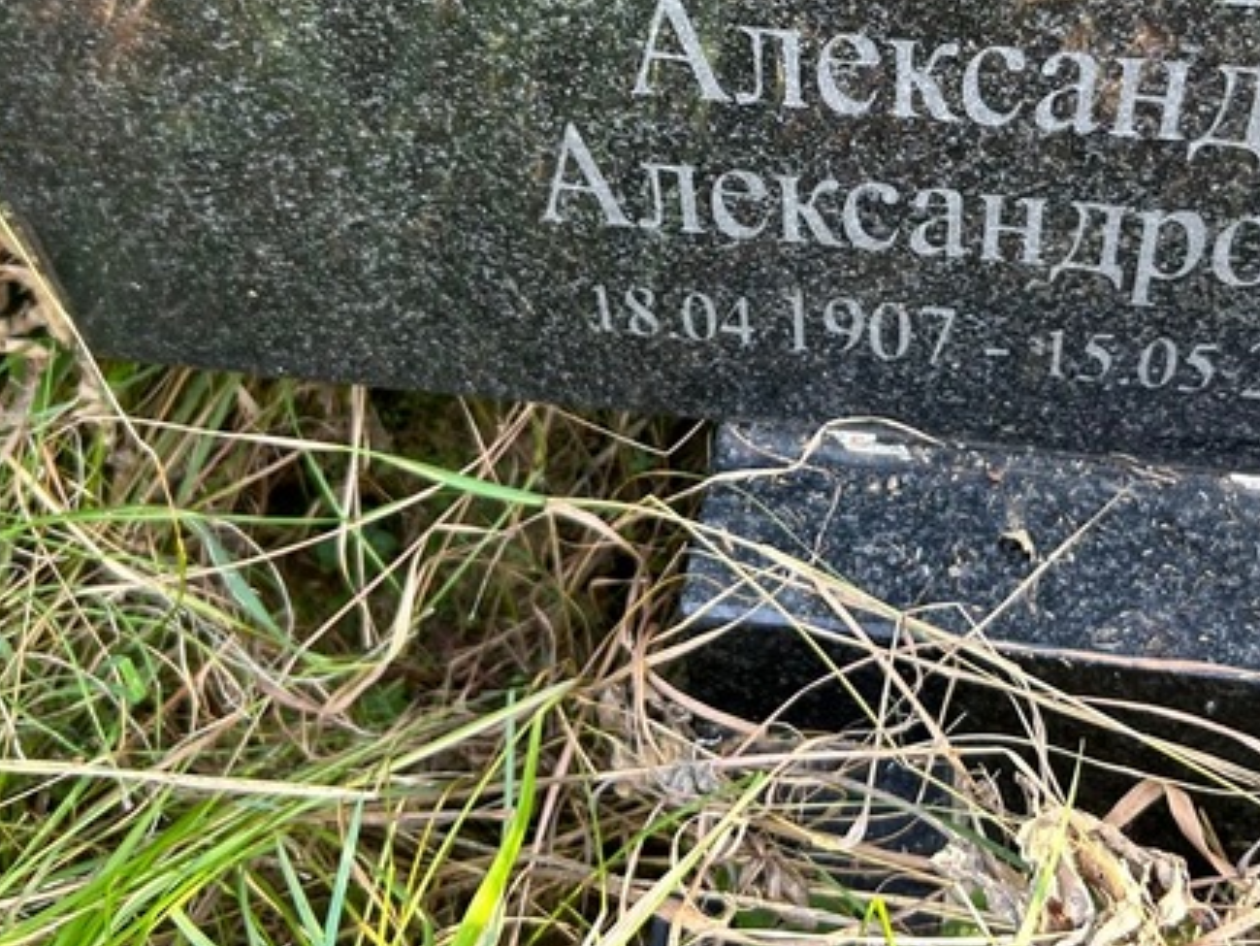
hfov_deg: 39.1
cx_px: 850
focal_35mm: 48
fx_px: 1748
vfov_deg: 29.2
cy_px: 119
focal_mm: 5.7
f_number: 1.5
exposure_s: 1/121
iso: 64
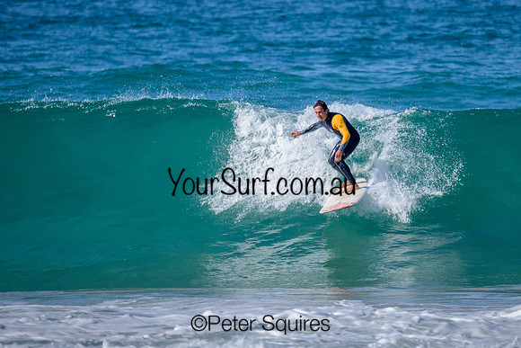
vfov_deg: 1.3
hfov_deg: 1.9
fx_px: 15908
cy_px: 147
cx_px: 296
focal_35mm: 1099
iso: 360
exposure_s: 1/2000
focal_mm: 800
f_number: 6.3
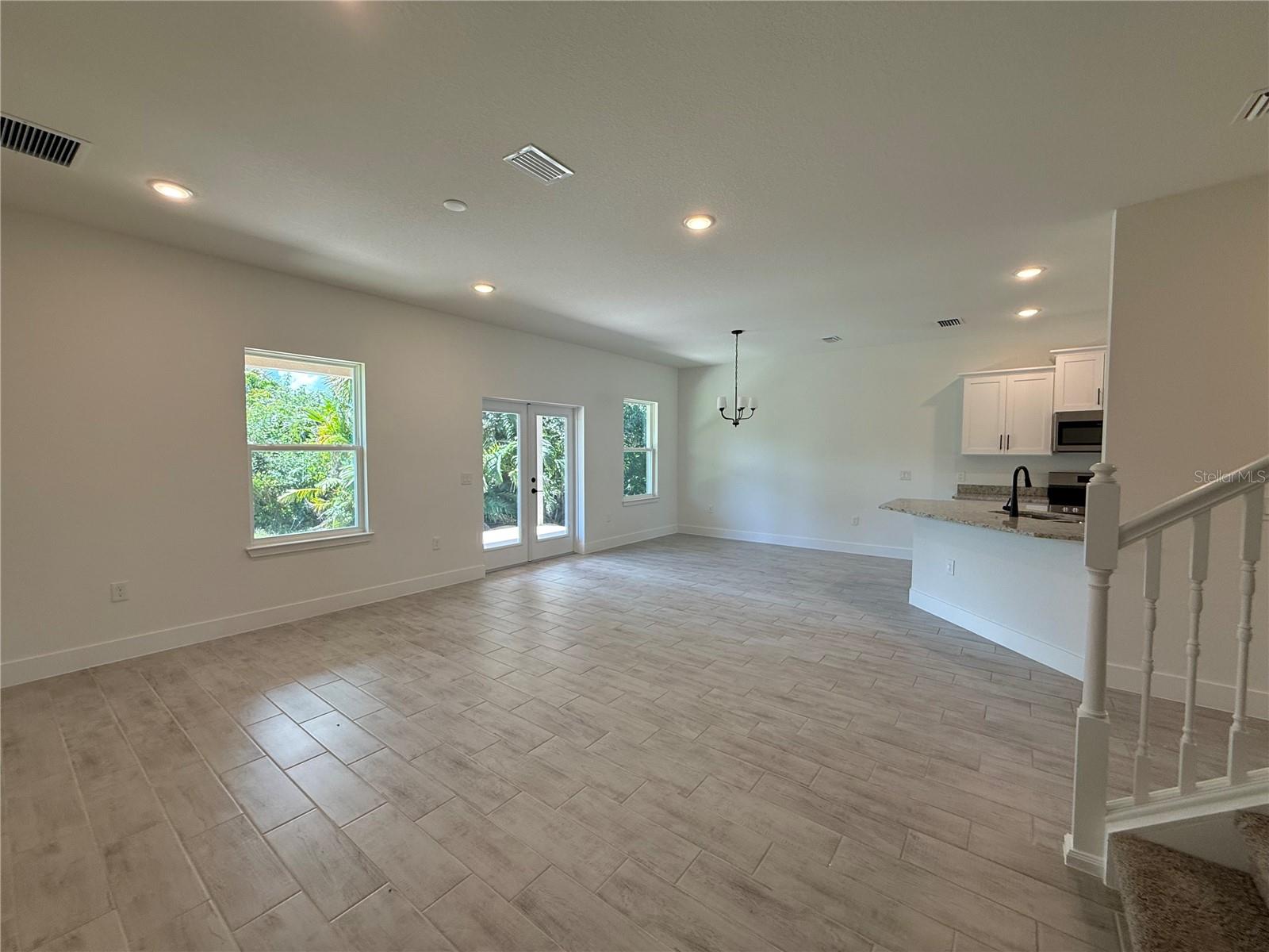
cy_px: 476
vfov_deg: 85.7
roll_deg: -0.6
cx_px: 634
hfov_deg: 102.1
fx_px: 513
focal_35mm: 14
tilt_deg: -1.6
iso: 80
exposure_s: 1/120
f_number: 2.2
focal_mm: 2.22
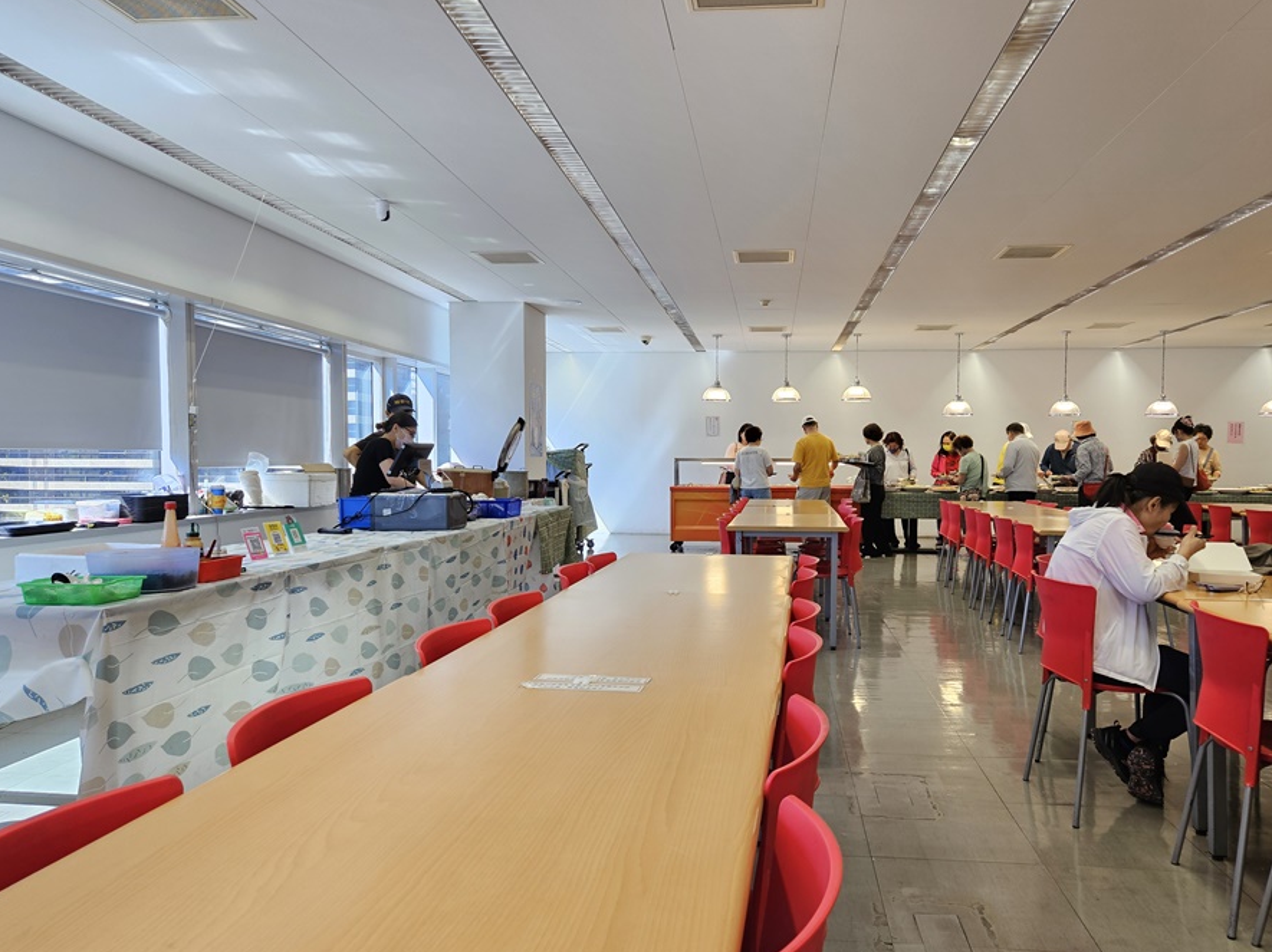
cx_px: 704
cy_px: 488
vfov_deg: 53.0
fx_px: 955
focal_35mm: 26
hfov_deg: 67.1
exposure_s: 1/120
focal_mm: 5.4
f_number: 1.8
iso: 125
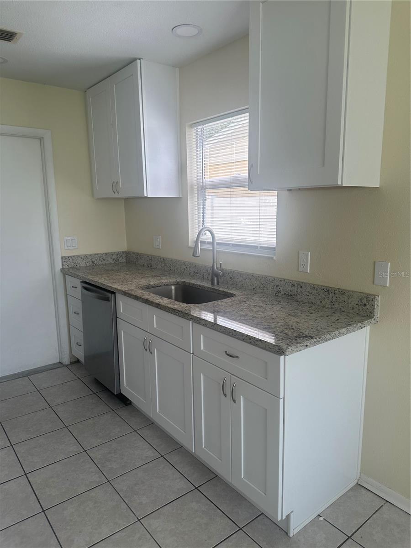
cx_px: 206
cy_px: 274
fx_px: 380
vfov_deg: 71.6
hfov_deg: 56.8
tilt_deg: -9.2
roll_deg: +0.3
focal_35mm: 24
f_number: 1.78
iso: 80
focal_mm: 6.86
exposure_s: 1/279
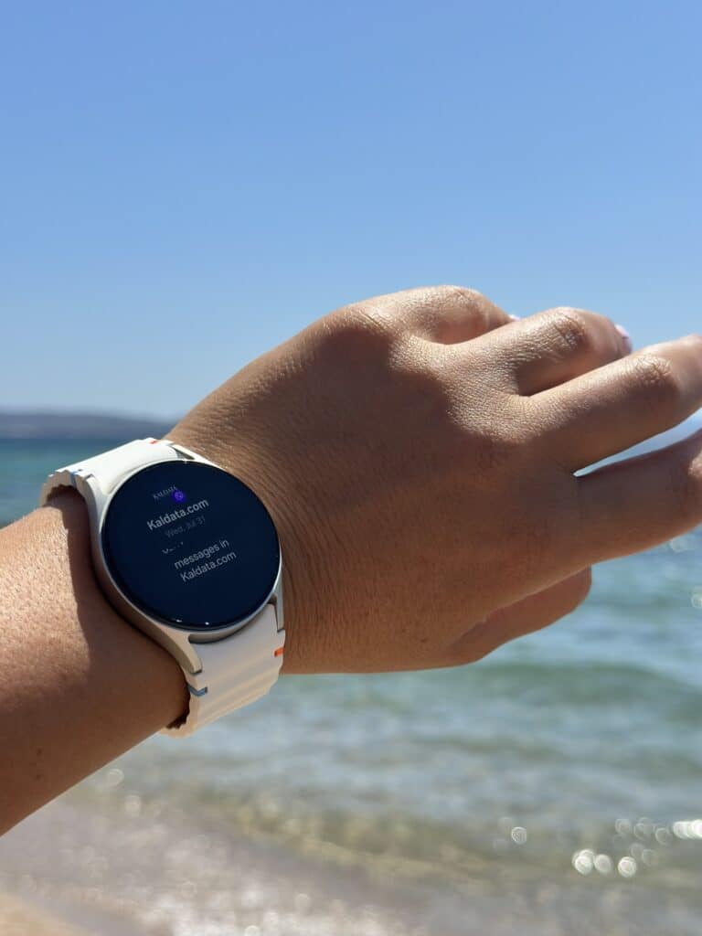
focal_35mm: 48
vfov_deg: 39.7
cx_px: 351
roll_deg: -0.3
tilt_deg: -0.5
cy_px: 468
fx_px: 1298
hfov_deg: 30.3
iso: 100
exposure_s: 1/7634
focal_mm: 6.86
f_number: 1.78
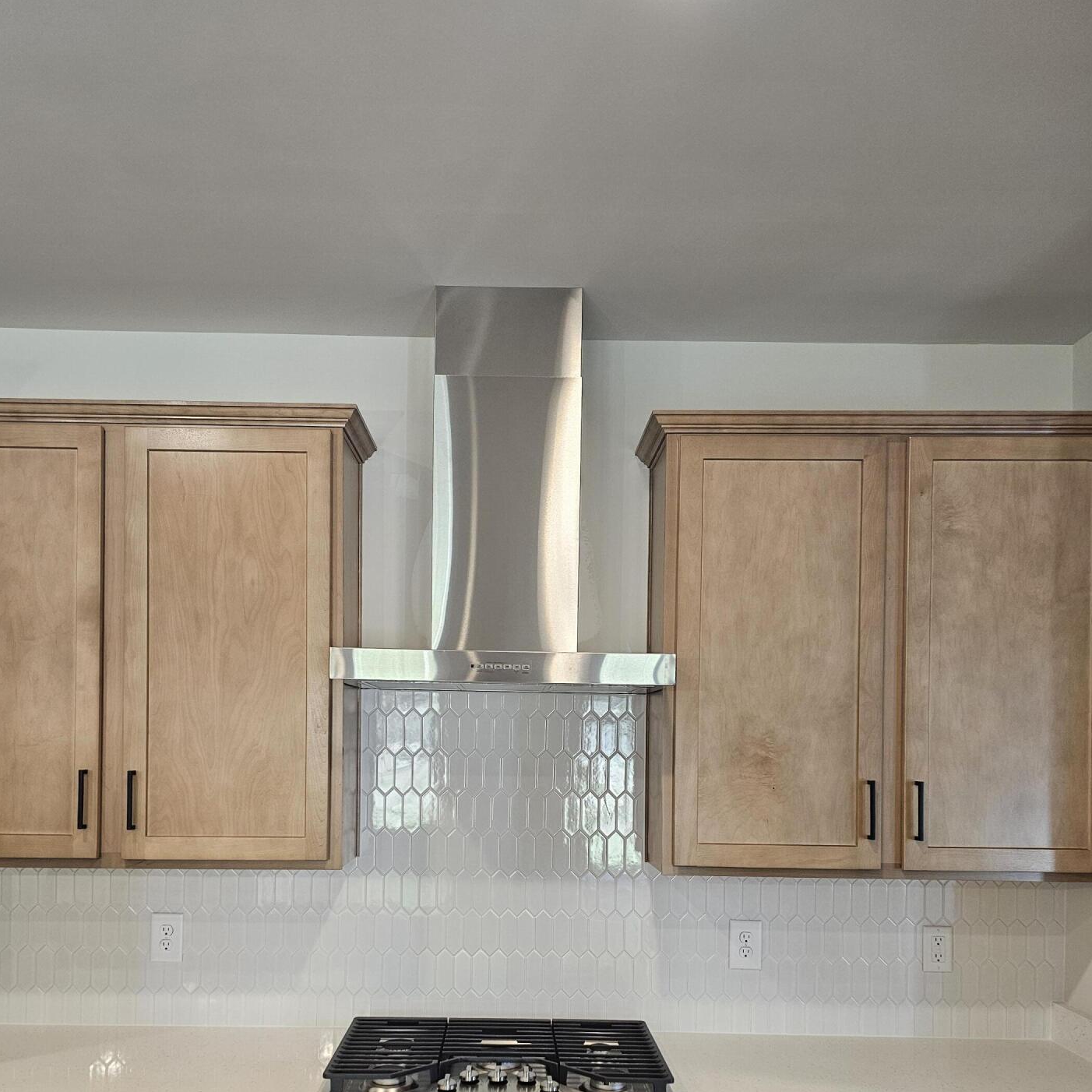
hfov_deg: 55.6
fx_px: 1035
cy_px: 752
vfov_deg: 54.2
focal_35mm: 29
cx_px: 518
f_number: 1.7
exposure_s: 1/120
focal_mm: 6.3
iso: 250
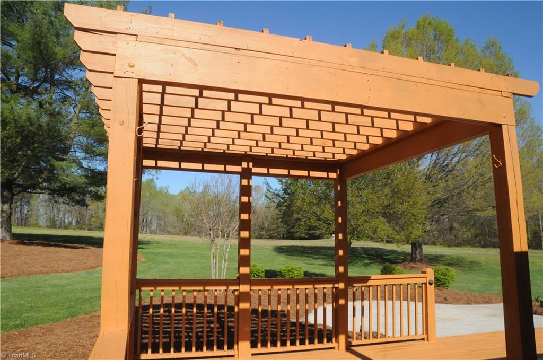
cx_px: 272
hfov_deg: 33.5
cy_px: 180
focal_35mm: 60
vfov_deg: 22.5
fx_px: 903
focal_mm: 40
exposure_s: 1/800
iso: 1250
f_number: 14
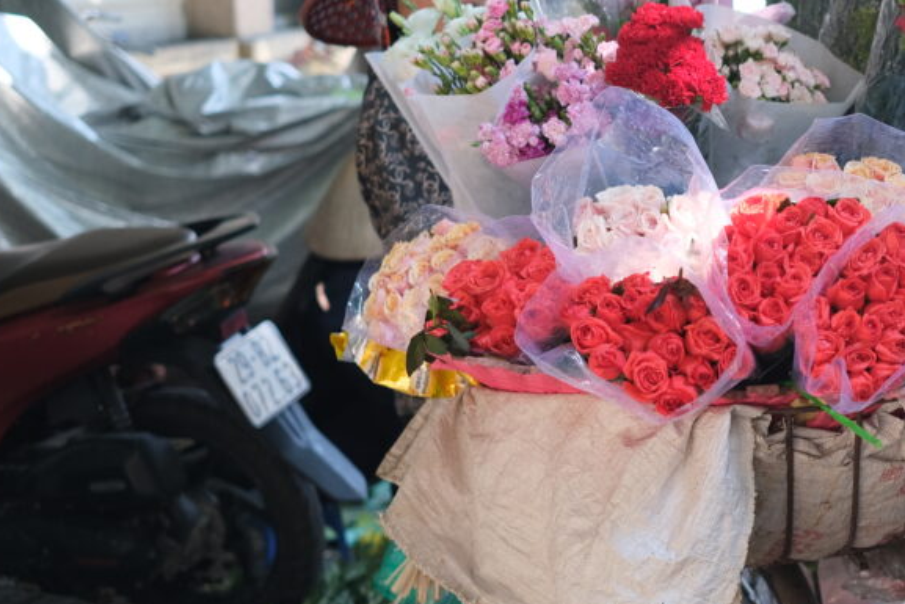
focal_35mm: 94
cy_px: 347
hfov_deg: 21.3
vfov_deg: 14.6
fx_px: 2364
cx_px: 781
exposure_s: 1/170
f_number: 2
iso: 320
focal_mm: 35
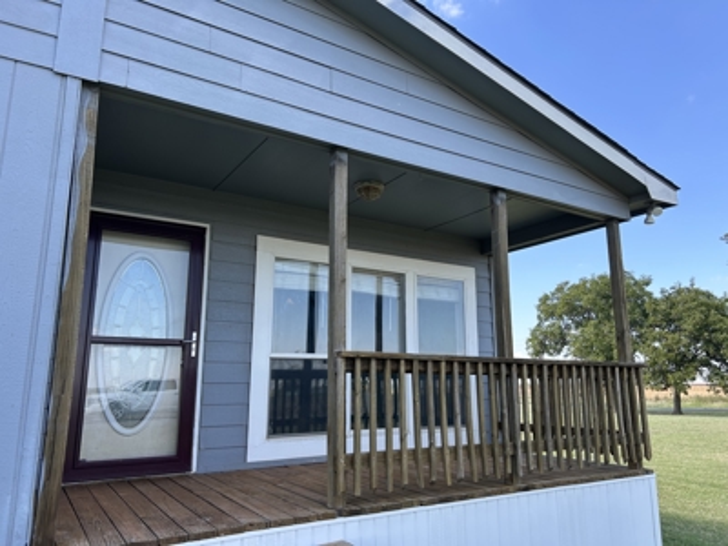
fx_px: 547
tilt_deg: +10.6
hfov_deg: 67.3
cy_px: 273
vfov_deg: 53.1
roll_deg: -0.2
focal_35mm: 26
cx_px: 364
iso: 50
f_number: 1.5
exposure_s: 1/887
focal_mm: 5.7
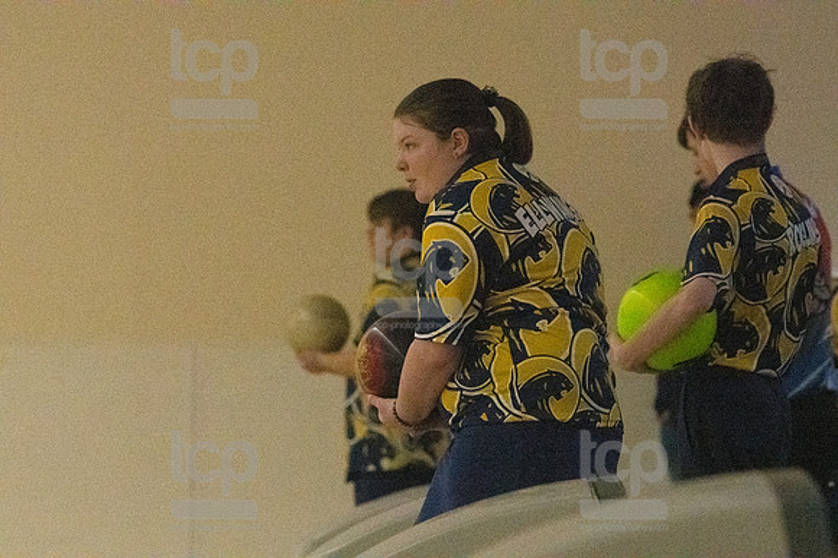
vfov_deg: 5.9
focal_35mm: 232
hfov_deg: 8.9
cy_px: 279
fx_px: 5397
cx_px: 419
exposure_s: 1/1250
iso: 10000
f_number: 4.5
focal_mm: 155
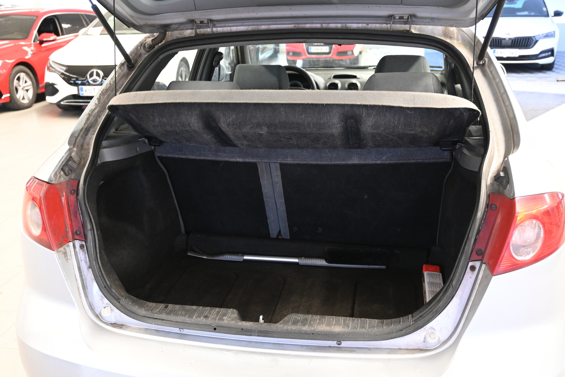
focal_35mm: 34
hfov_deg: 56.1
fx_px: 530
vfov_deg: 39.1
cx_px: 282
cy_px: 188
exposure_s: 1/40
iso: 2500
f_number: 4
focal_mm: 22.5
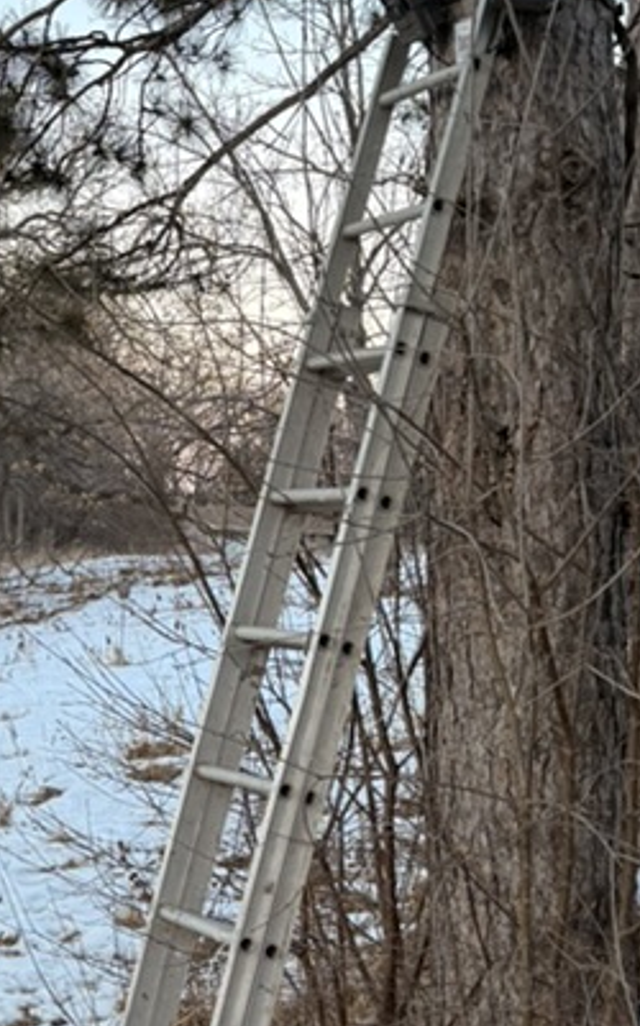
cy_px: 494
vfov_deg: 31.5
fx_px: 1817
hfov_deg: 18.9
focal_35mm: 65
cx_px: -118
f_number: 1.78
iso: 100
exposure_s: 1/121
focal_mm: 6.76
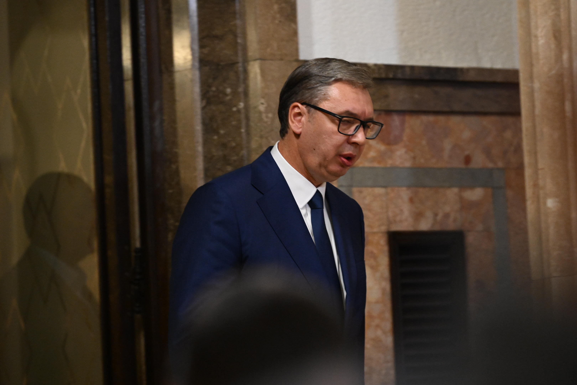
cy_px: 192
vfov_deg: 6.9
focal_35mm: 200
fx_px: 3205
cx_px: 288
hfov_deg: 10.3
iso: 6400
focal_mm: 200
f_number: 4
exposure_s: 1/250
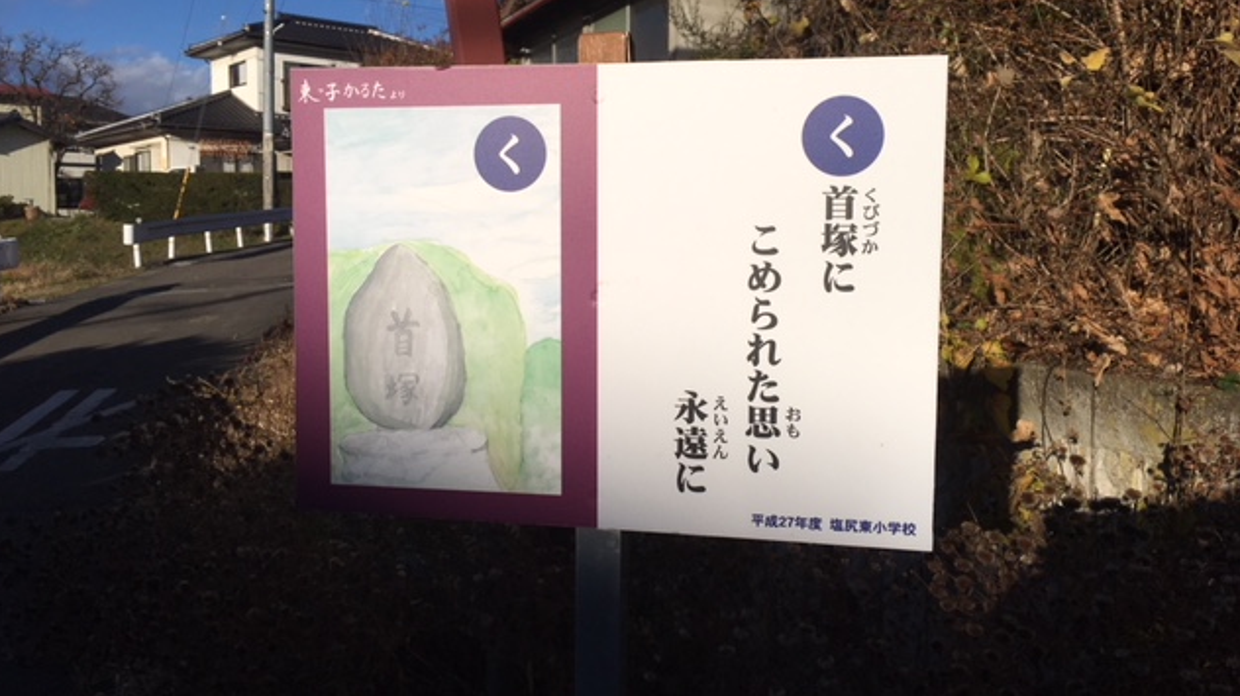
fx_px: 1052
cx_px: 614
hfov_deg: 61.0
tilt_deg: -3.1
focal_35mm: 32
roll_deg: +0.6
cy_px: 308
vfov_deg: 36.6
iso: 25
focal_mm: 4.15
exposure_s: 1/4808
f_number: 2.2
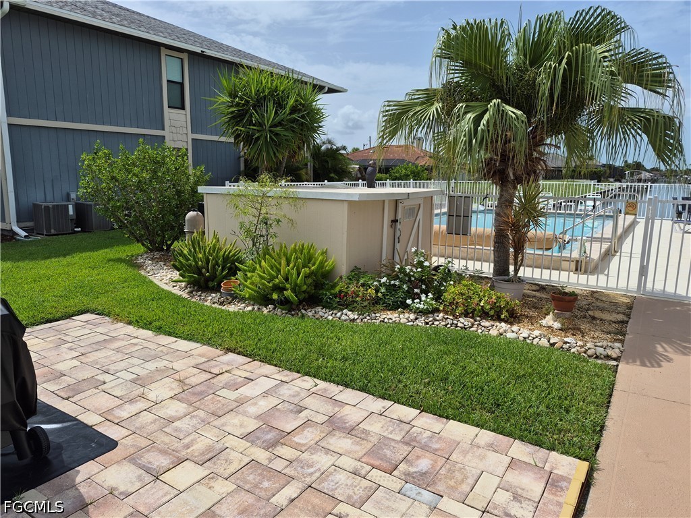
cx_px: 346
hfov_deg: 73.9
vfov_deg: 58.9
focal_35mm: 23
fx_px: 459
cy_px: 259
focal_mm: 5.4
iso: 50
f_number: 1.8
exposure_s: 1/7696
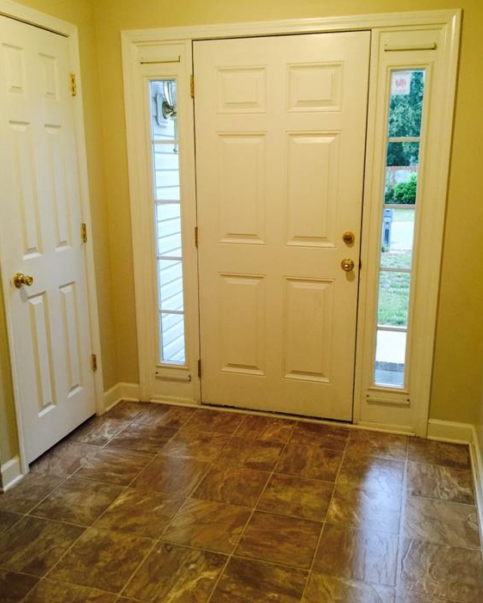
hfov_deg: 47.1
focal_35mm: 31
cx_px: 245
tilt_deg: -10.1
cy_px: 300
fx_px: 554
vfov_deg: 57.2
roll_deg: +0.8
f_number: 2.2
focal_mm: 4.15
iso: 64
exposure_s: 1/15
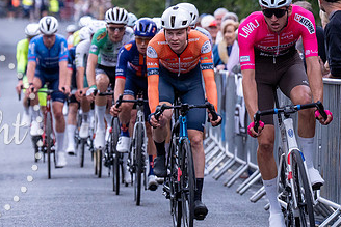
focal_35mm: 381
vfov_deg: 3.6
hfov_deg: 5.4
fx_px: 3610
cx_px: 247
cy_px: 12
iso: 2000
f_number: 3.5
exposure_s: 1/800
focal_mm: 133
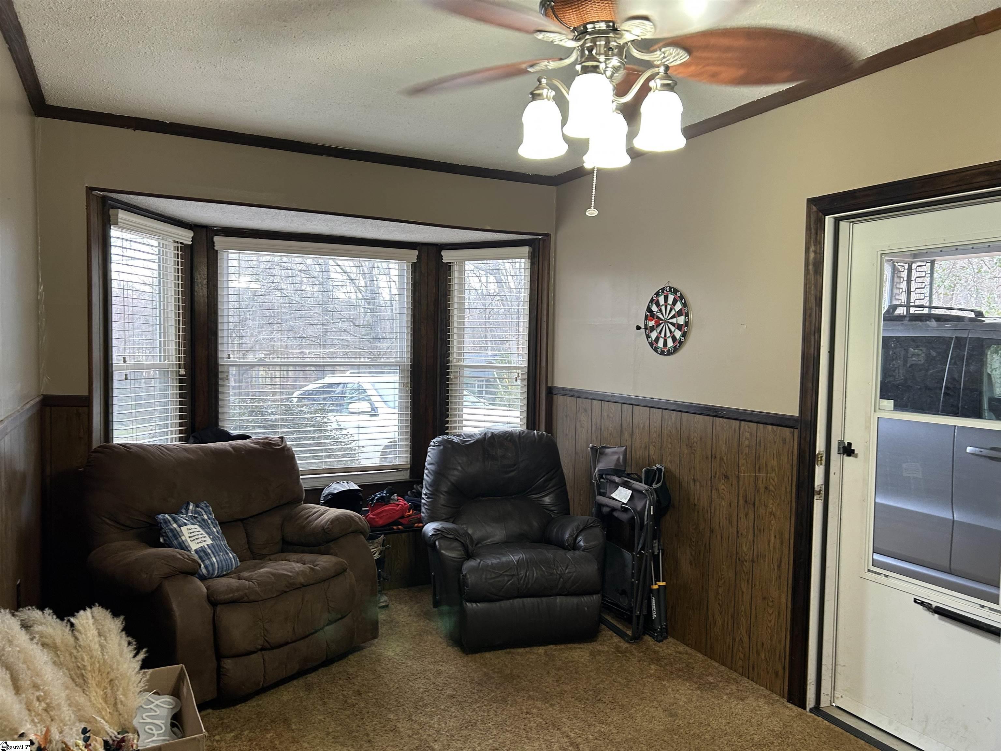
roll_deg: -1.0
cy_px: 376
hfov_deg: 67.3
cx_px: 500
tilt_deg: -2.3
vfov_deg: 53.1
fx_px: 752
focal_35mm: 26
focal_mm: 5.7
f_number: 1.5
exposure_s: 1/60
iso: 100
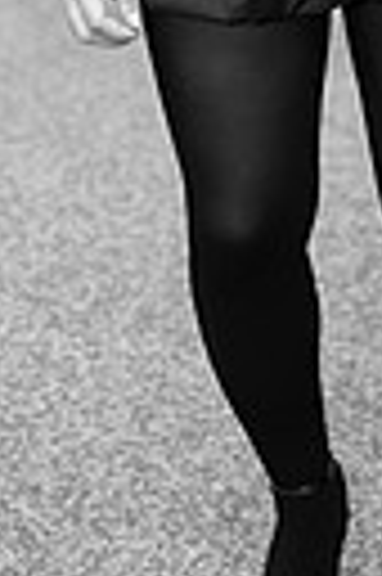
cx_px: 297
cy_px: -212
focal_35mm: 165
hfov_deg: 8.3
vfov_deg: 12.0
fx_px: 2633
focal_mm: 47
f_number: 2.8
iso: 1600
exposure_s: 1/200
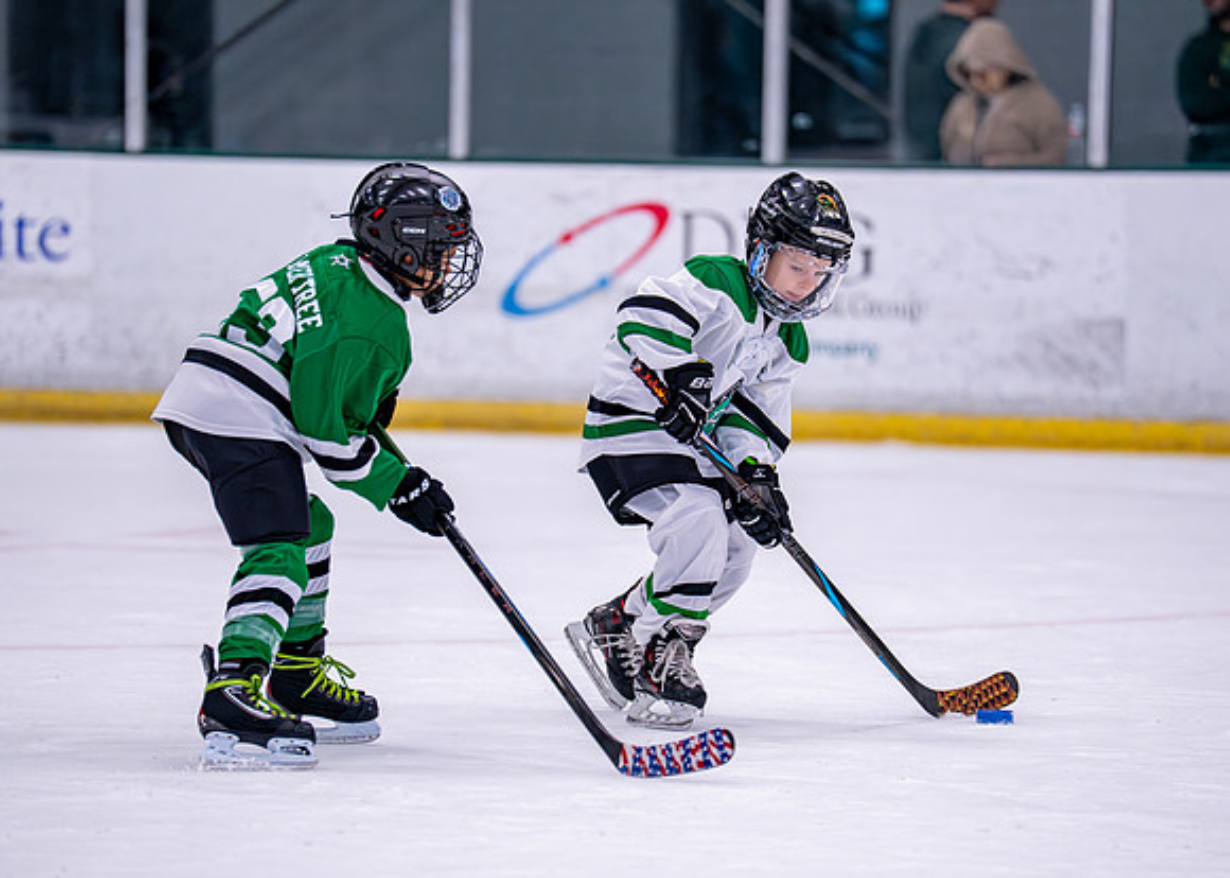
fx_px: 8331
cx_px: 615
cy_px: 454
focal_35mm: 239
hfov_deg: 8.4
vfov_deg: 6.0
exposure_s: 1/1250
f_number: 2.8
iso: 2500
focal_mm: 200
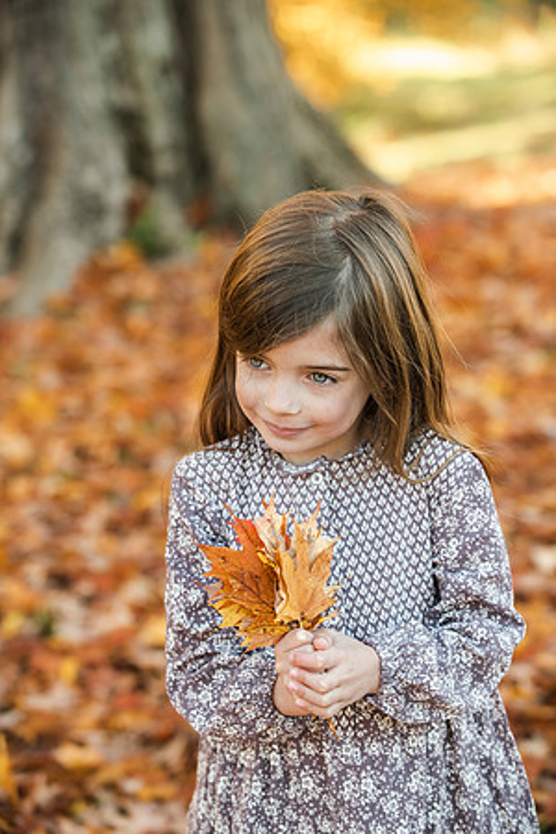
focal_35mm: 98
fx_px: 2270
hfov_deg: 14.0
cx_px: 278
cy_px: 417
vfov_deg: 20.8
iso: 500
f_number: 4
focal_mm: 98
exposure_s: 1/200
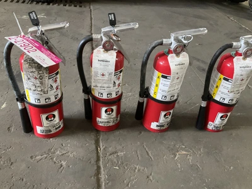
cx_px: 126
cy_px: 94
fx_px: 211
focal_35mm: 29
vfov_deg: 48.2
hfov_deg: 61.7
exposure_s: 1/60
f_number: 1.8
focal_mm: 3
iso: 250
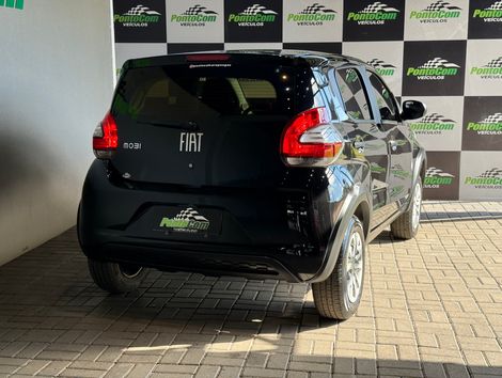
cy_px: 189
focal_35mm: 48
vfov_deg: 30.3
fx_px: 697
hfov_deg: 39.6
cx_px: 251
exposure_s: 1/253
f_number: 1.78
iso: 80
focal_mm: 6.76
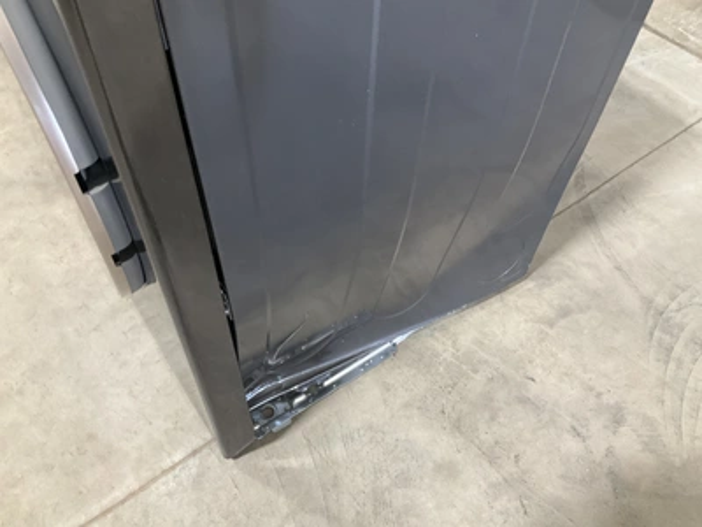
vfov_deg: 48.2
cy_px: 264
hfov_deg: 61.7
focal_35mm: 29
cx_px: 351
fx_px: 588
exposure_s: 1/60
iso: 200
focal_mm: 3
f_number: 1.8
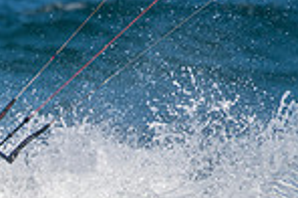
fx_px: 12985
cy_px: 338
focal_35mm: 1572
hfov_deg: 1.3
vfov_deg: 0.9
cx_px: -30
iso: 280
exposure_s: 1/2000
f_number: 5.6
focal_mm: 400
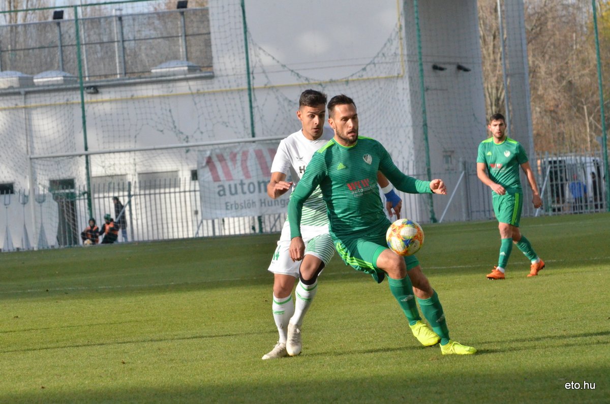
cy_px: 202
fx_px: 3932
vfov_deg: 5.9
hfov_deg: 8.9
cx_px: 305
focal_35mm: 232
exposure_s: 1/6400
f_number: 10
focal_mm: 155
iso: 3200
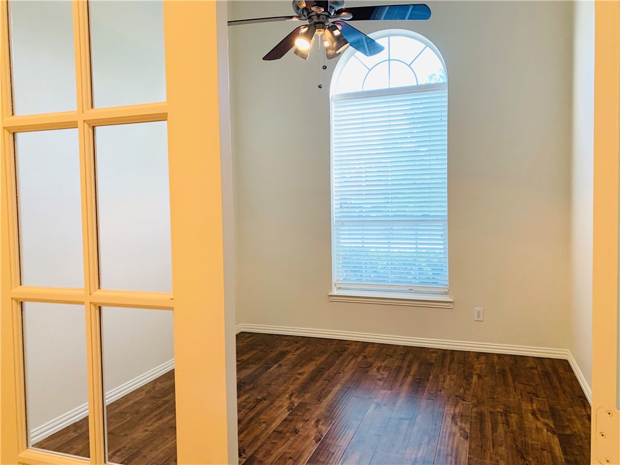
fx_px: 466
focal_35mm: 26
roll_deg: +1.1
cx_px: 310
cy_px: 232
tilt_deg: -2.7
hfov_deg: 67.3
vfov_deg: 53.1
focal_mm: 4.25
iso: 125
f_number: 1.8
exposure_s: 1/60
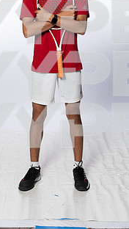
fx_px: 431
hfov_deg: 17.0
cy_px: 74
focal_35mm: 71
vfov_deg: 29.5
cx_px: 54
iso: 640
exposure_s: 1/250
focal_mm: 47
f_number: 8
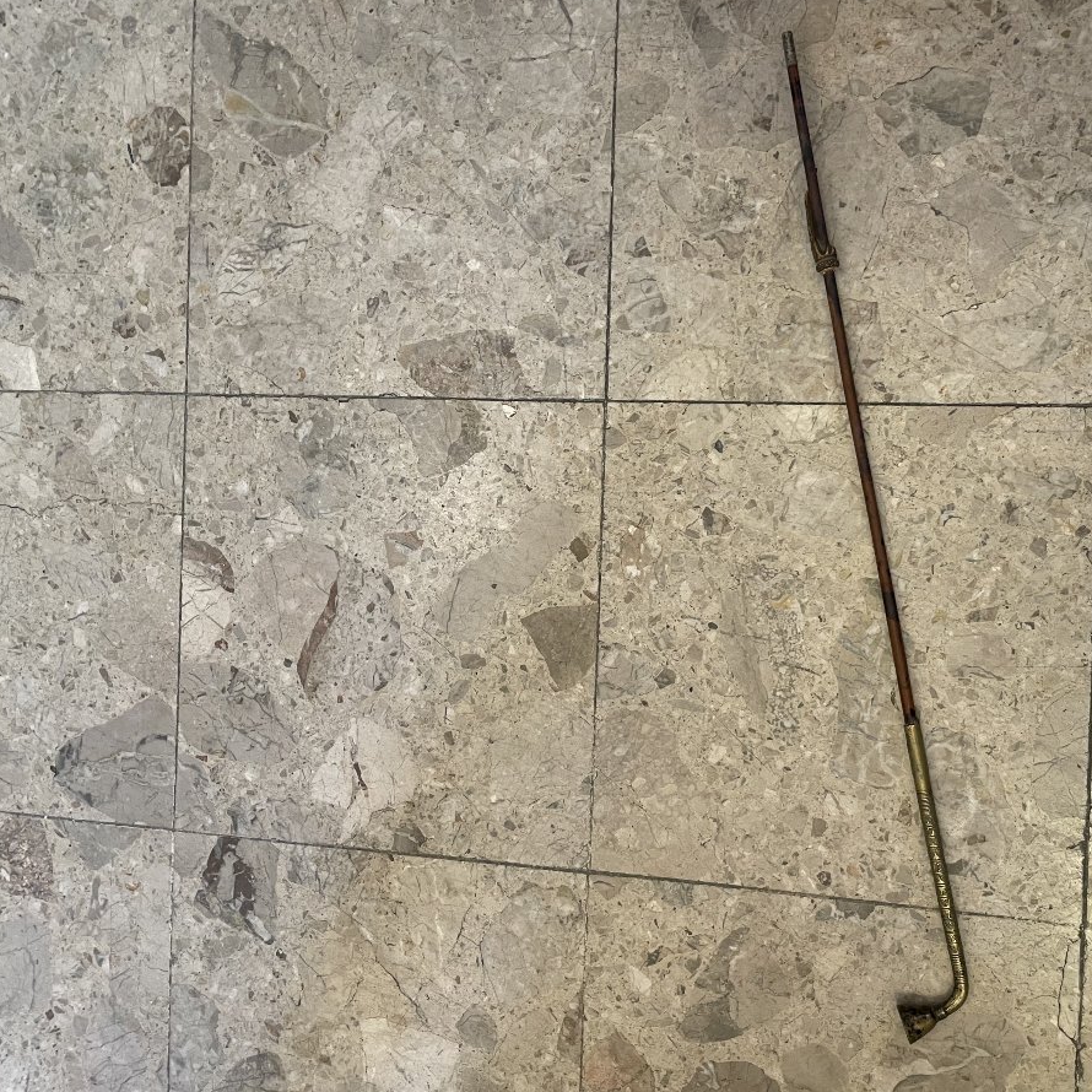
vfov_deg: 52.5
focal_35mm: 31
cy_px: 546
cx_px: 709
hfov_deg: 51.7
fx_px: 1106
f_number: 1.6
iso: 100
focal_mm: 4.2
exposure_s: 1/50
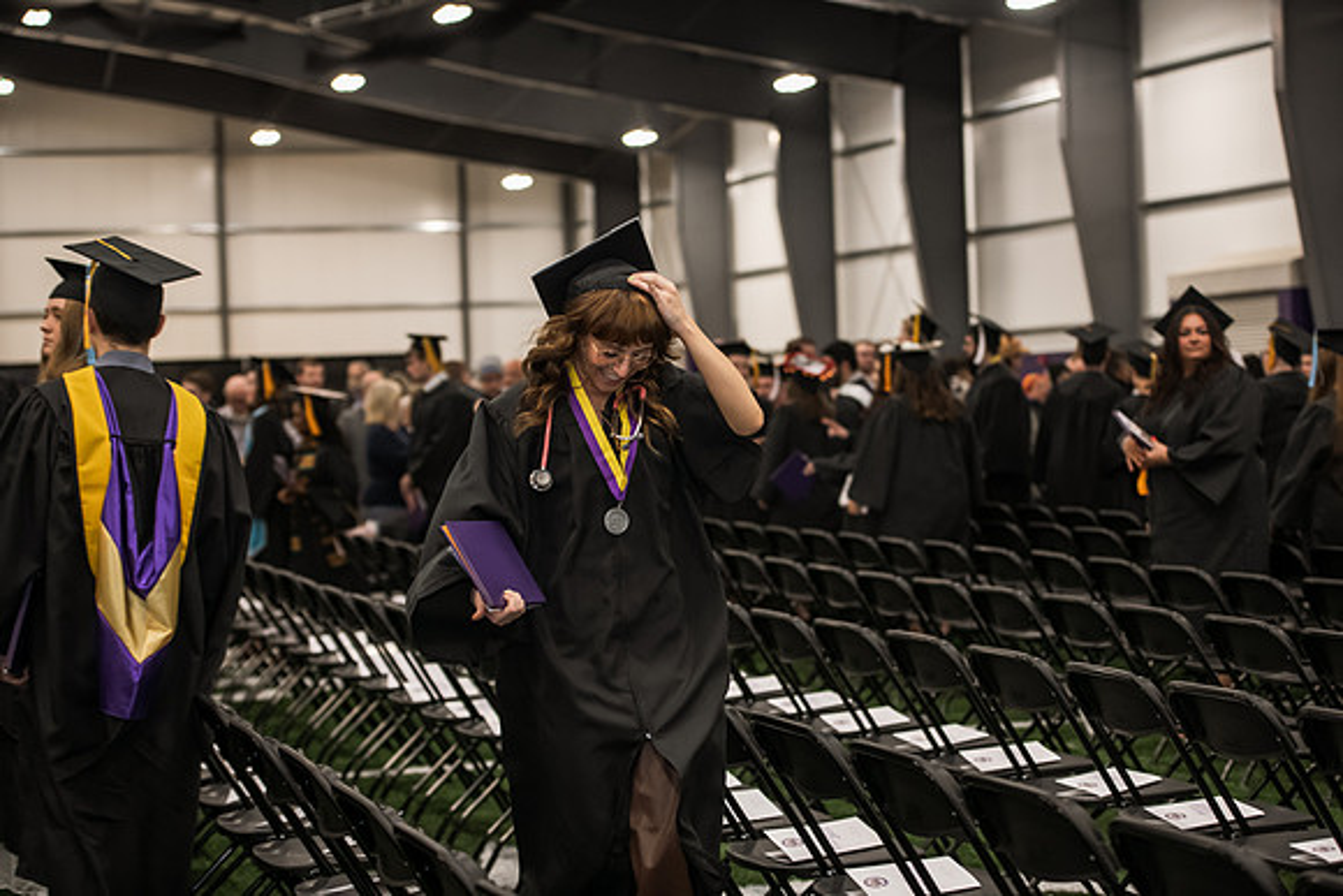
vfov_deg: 19.5
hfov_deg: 28.8
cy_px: 448
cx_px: 672
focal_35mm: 70
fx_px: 2612
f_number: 3.2
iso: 2000
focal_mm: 70
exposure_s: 1/200
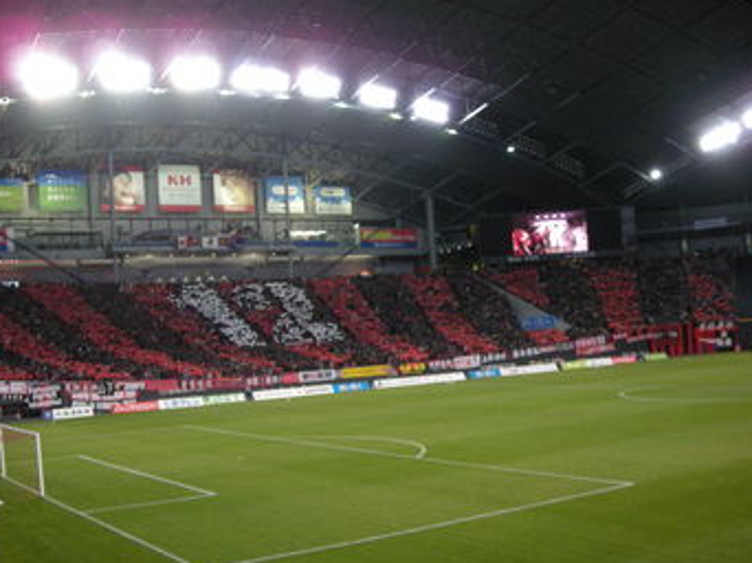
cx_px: 330
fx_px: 933
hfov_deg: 43.8
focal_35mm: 43
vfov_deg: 33.5
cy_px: 322
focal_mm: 5.7
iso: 290
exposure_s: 1/77.3
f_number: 2.8
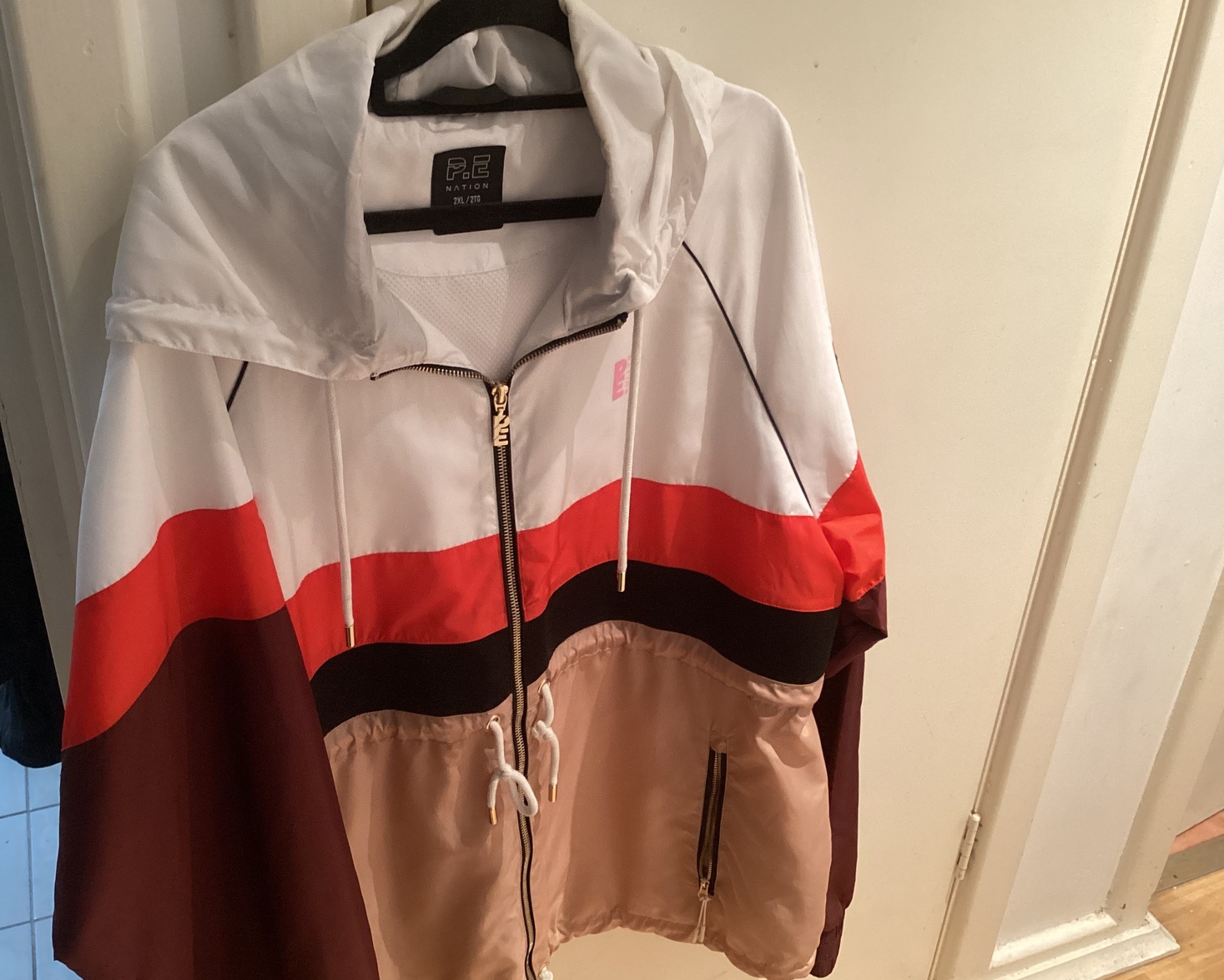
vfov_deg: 44.6
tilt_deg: -29.6
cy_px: 489
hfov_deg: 54.2
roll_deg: -2.8
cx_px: 590
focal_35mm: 33
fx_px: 1196
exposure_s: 1/50
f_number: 2.4
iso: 250
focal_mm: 3.3
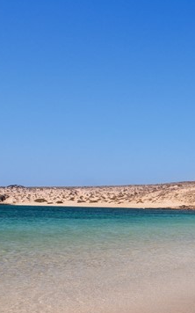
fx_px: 605
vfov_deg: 28.8
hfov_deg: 17.7
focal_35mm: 71
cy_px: 215
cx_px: 213
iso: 200
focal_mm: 20.5
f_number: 9
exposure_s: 1/950
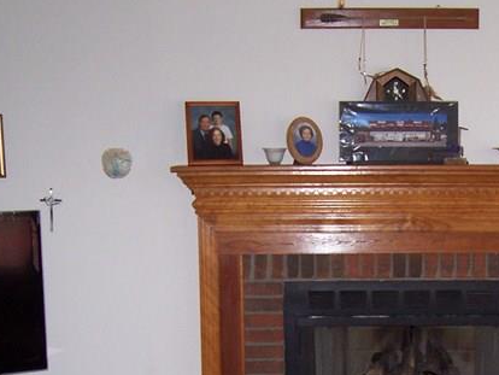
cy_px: 400
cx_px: 389
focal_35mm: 84
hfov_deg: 23.0
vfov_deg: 17.1
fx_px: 1212
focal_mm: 5.6
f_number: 2.7
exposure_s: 1/112
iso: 140
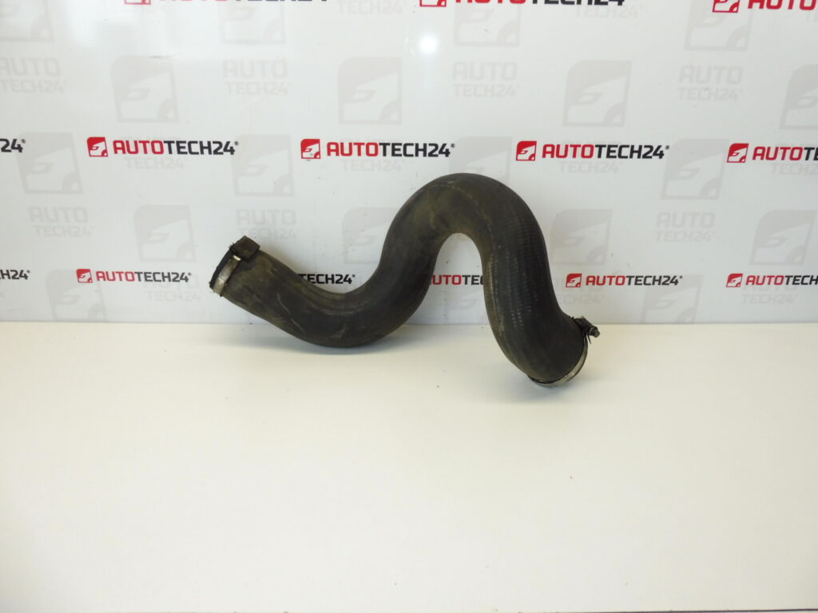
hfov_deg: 69.4
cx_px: 409
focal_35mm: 25
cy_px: 306
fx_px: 591
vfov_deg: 54.9
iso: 200
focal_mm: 4.4
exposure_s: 1/100
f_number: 4
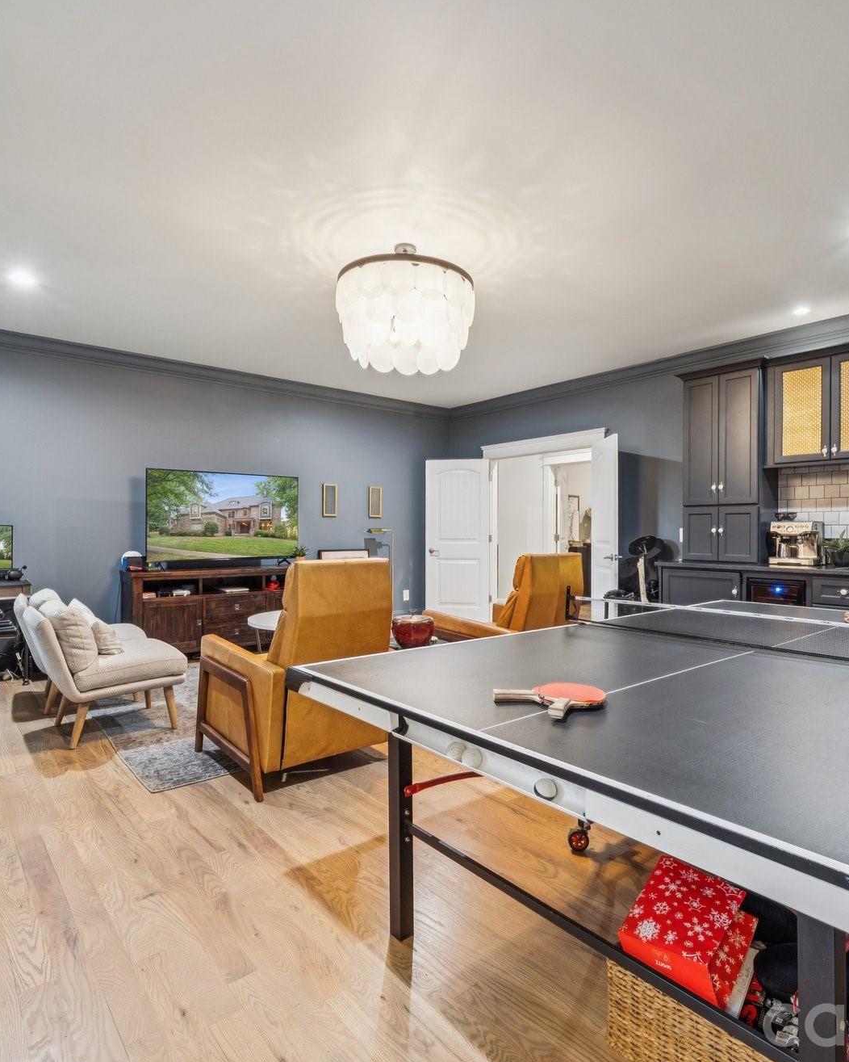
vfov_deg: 83.3
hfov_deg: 70.9
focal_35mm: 19
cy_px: 535
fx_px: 597
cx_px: 422
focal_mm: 13
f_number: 7.1
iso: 160
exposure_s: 1/2
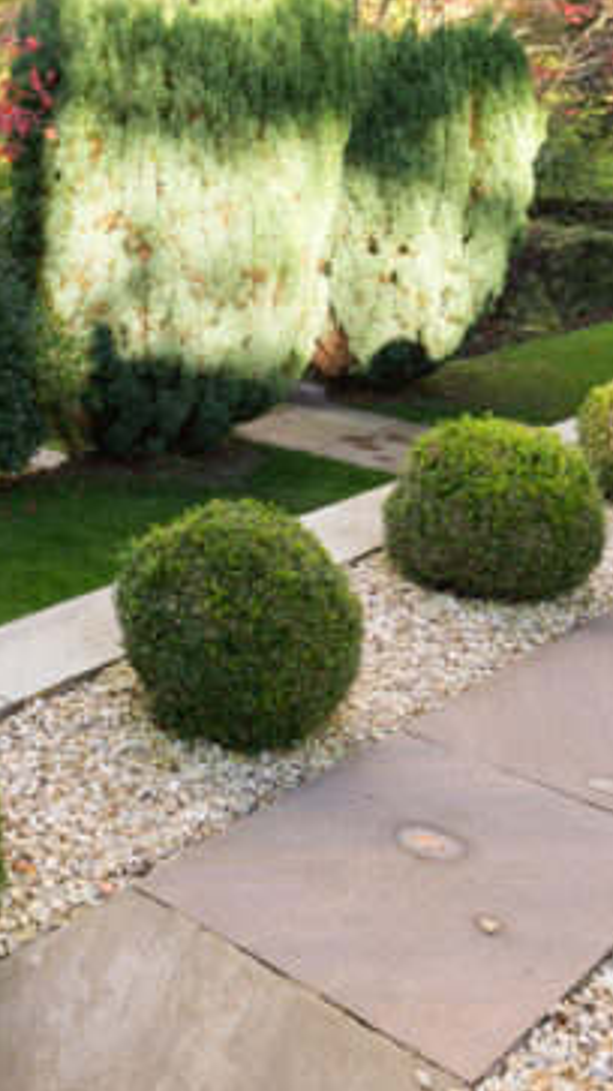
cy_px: 266
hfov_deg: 23.2
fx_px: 1301
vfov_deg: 43.9
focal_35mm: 45
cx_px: -204
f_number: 4
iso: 100
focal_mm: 15
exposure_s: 1/160
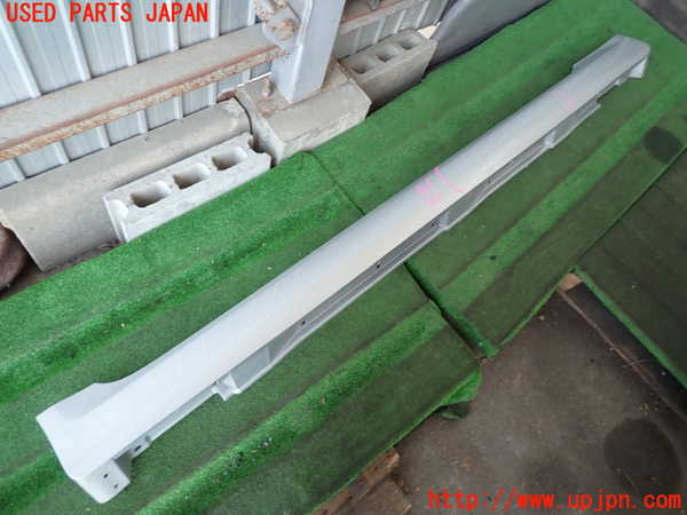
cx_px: 344
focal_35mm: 25
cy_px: 258
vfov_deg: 54.9
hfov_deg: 69.4
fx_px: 496
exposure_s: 1/60
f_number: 2
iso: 160
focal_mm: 4.5
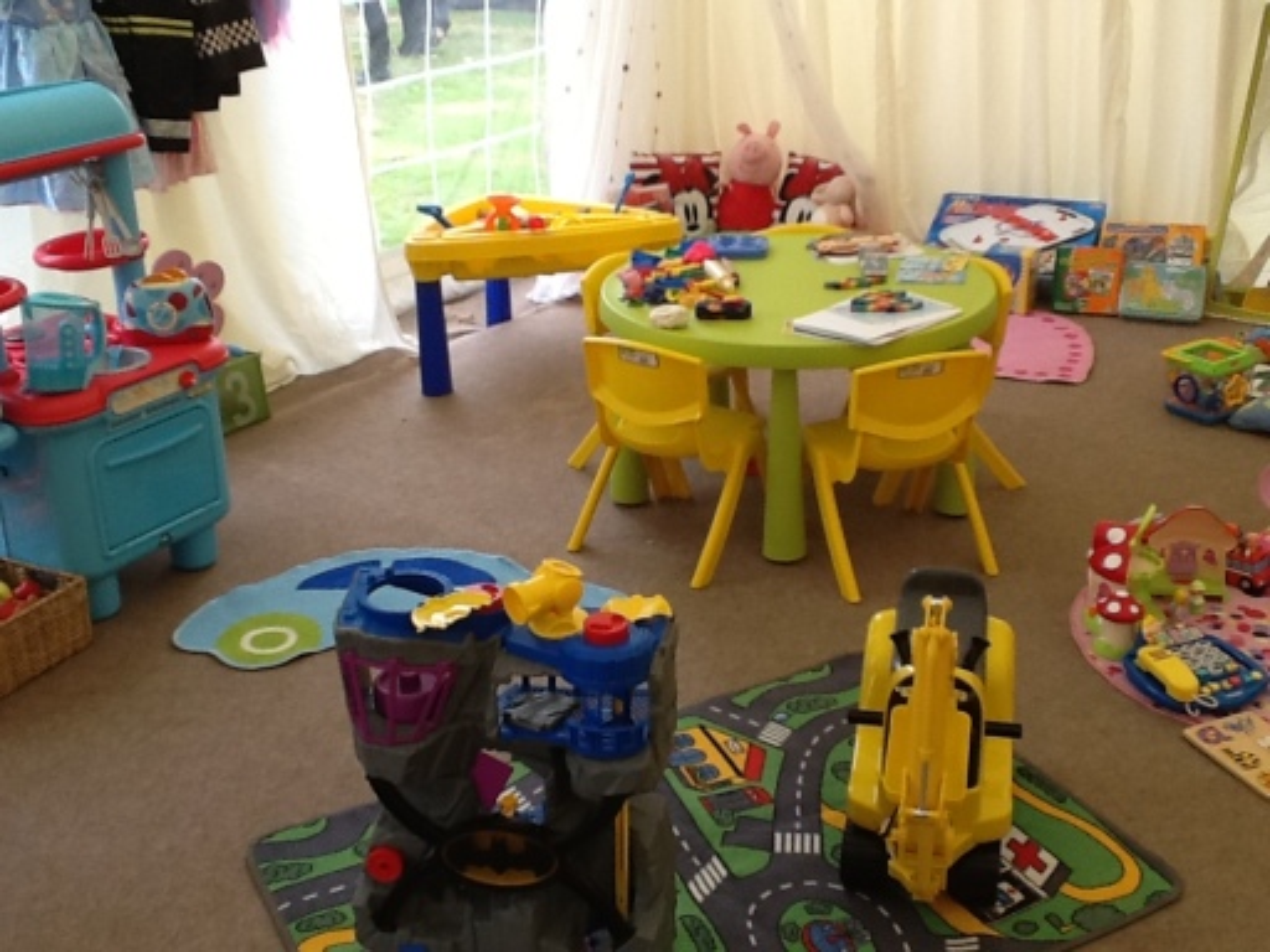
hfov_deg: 42.9
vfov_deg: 32.9
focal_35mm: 44
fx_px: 1614
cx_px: 635
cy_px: 476
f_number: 2.4
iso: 40
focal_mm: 2.03
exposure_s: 1/120
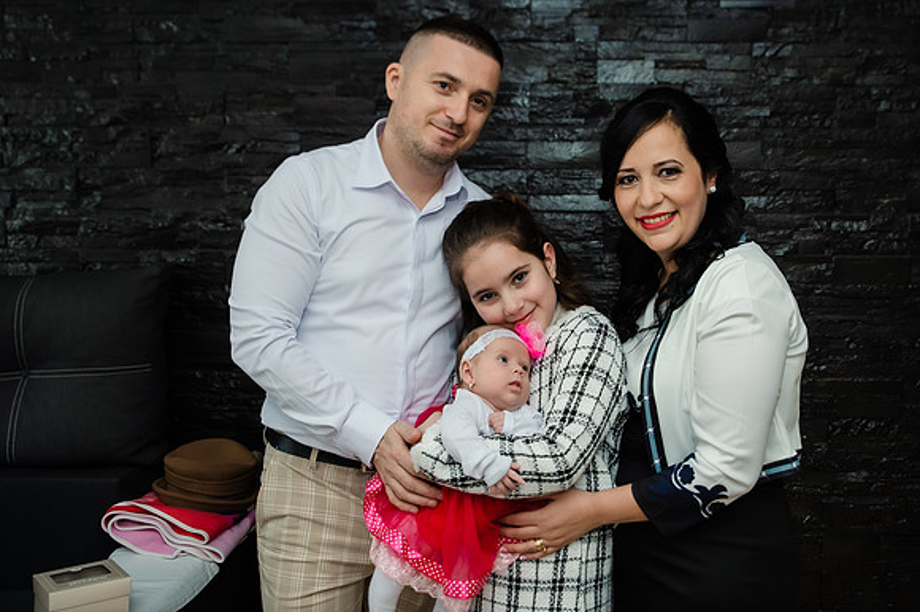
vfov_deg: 36.2
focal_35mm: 37
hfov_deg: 52.1
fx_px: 936
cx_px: 544
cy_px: 265
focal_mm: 31
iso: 500
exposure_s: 1/250
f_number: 3.5
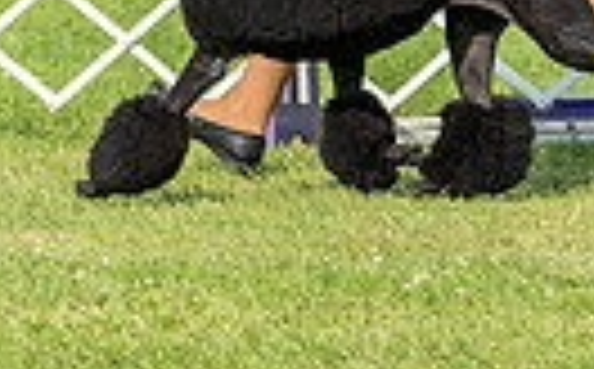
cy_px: -479
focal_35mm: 579
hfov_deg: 3.6
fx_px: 9357
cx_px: 266
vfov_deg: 2.2
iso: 320
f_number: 5.6
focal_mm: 129
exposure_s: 1/1000
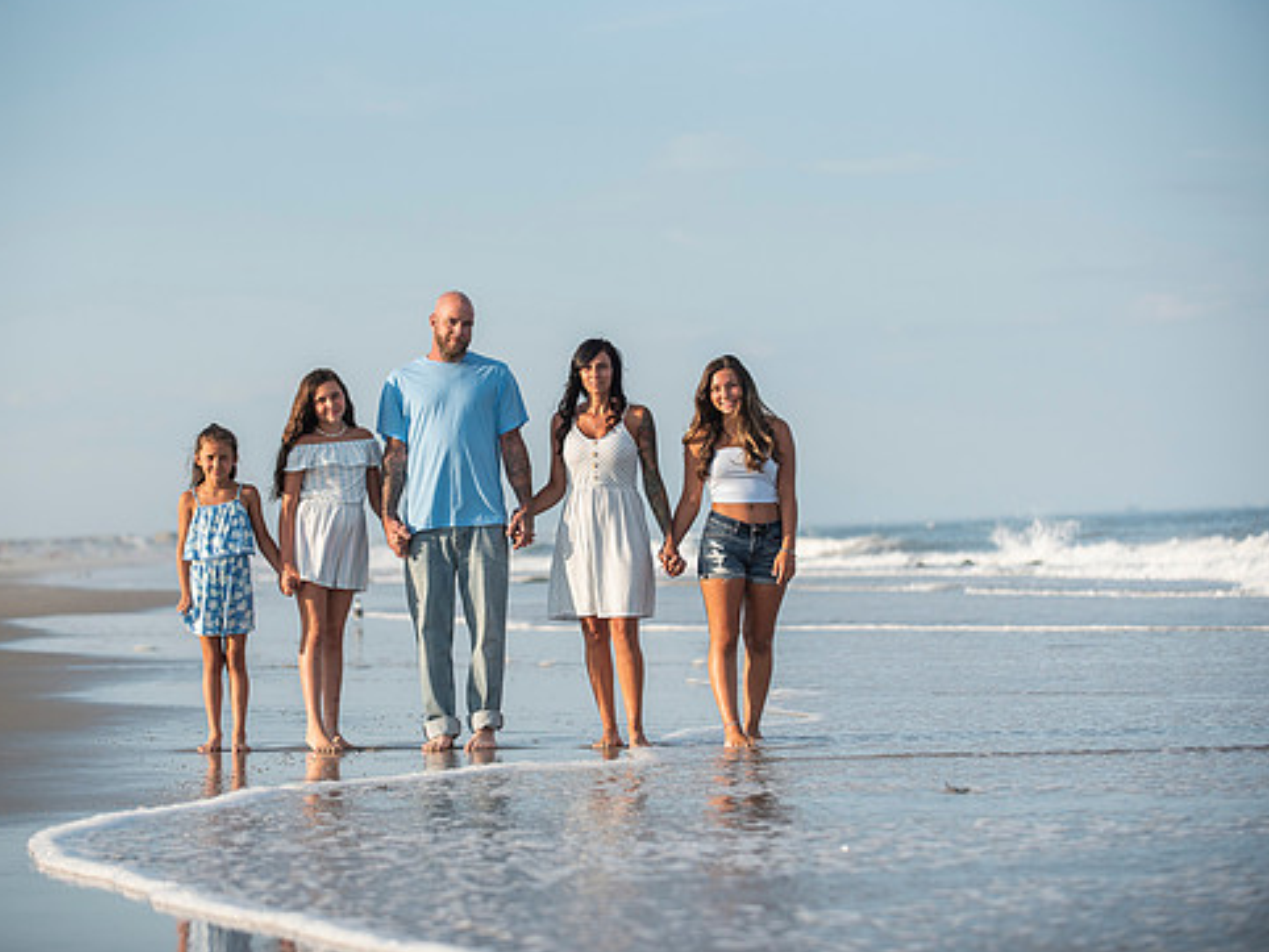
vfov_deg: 12.6
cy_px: 456
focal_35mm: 118
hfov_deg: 16.7
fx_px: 4328
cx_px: 582
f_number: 3.2
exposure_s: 1/4000
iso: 250
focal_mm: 102
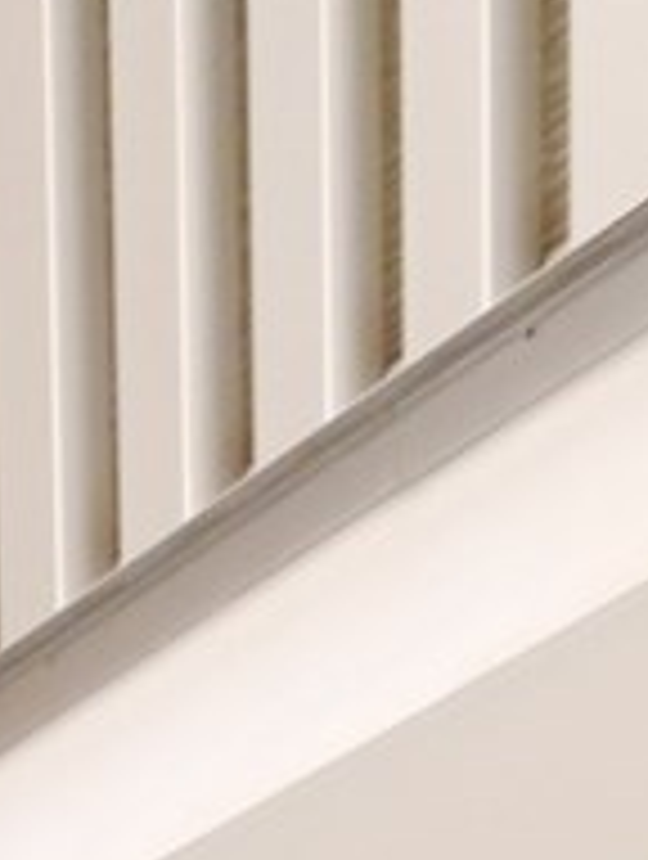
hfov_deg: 13.1
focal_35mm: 107
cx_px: -328
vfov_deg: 11.3
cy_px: 2562
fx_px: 2662
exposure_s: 1/60
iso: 1600
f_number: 4
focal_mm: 8
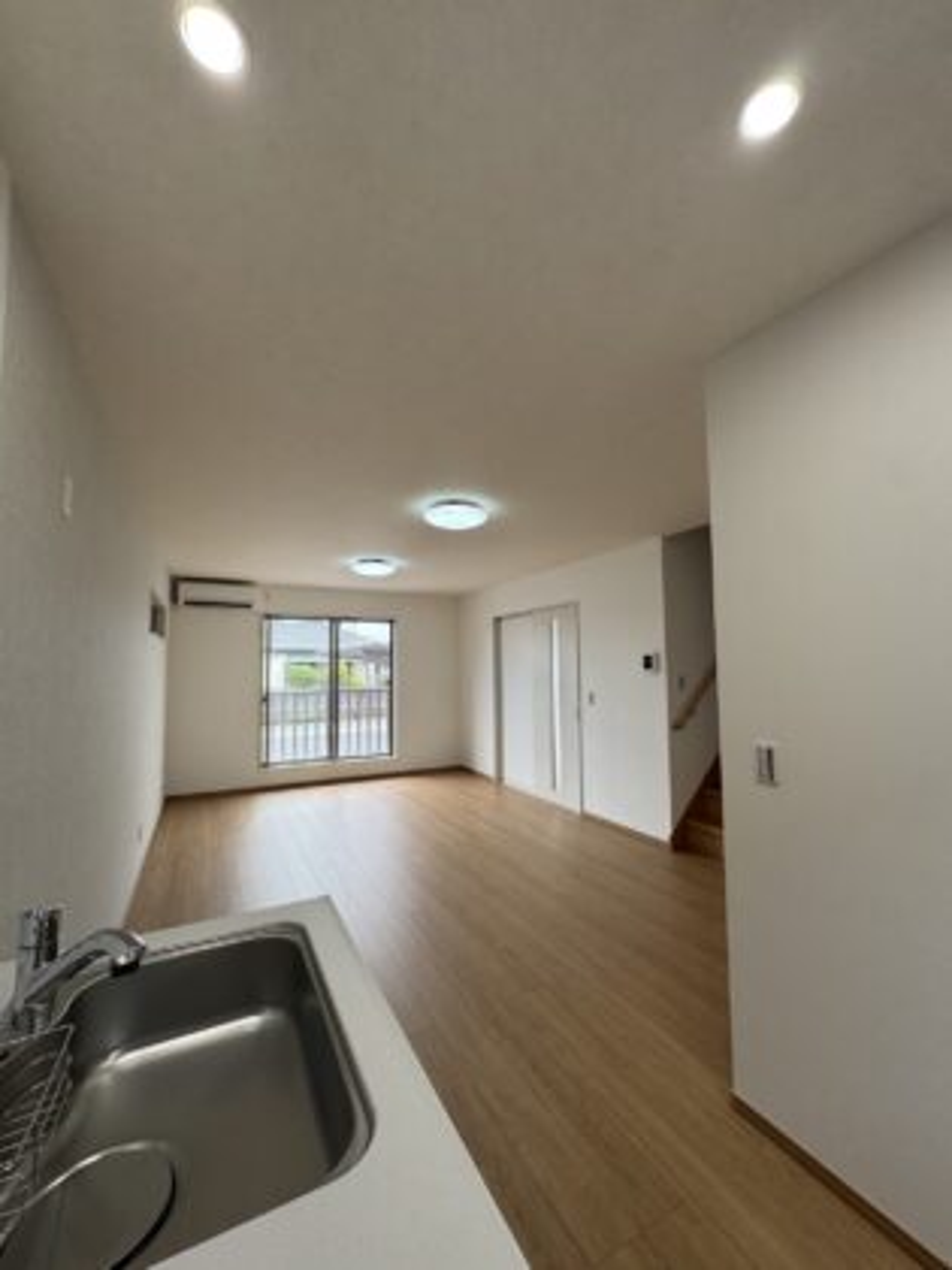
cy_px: 635
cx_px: 476
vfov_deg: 102.1
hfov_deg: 85.7
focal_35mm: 14
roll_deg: +0.5
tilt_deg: +3.3
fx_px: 513
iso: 40
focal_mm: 2.22
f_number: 2.2
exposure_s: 1/127
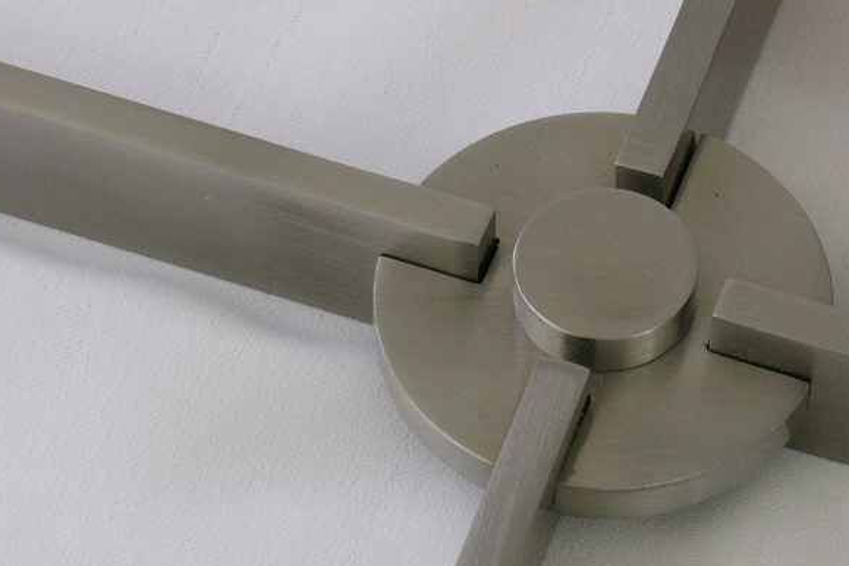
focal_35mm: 207
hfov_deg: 9.9
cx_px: 595
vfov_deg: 6.6
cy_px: 387
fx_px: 4881
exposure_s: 1/3.2
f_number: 8
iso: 100
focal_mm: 22.5
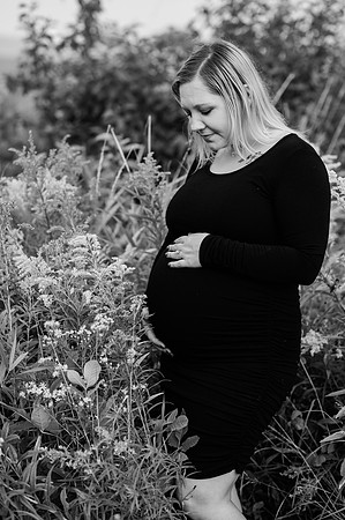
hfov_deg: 16.0
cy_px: 260
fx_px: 1225
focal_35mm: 85
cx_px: 172
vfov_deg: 23.9
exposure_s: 1/640
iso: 200
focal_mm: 85
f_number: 2.8
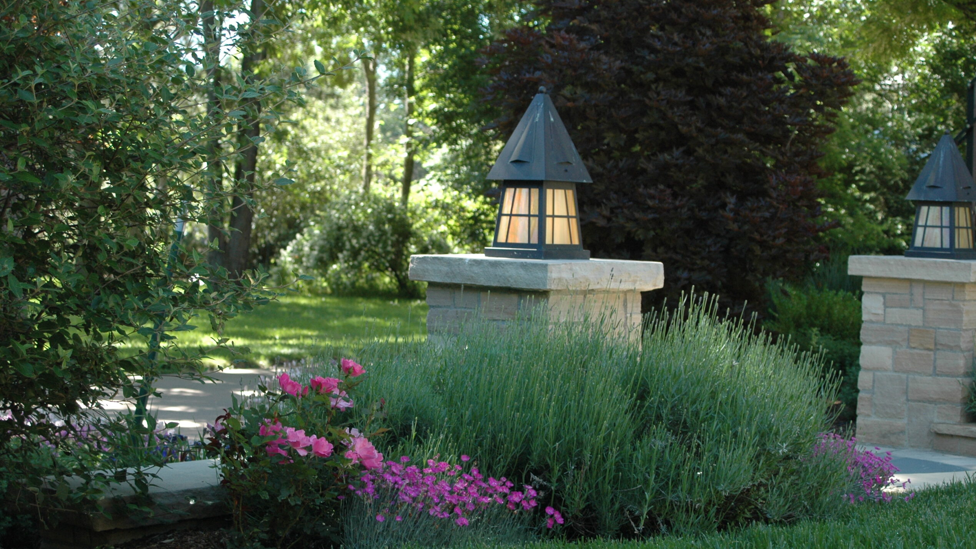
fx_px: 1967
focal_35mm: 76
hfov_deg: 27.9
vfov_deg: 15.9
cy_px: 275
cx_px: 486
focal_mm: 48
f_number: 4.5
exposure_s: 1/80
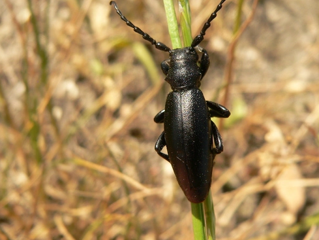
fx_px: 664
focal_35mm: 72
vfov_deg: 20.4
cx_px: 179
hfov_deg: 27.0
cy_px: 103
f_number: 4.6
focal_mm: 9.1
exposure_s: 1/500
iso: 100
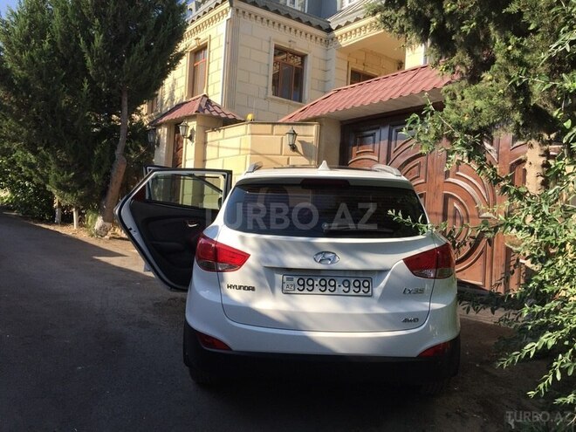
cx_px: 288
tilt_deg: +0.7
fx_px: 483
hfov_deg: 61.7
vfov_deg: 48.2
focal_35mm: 29
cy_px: 216
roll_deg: -4.1
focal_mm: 4.15
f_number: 2.2
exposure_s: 1/1068
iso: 32
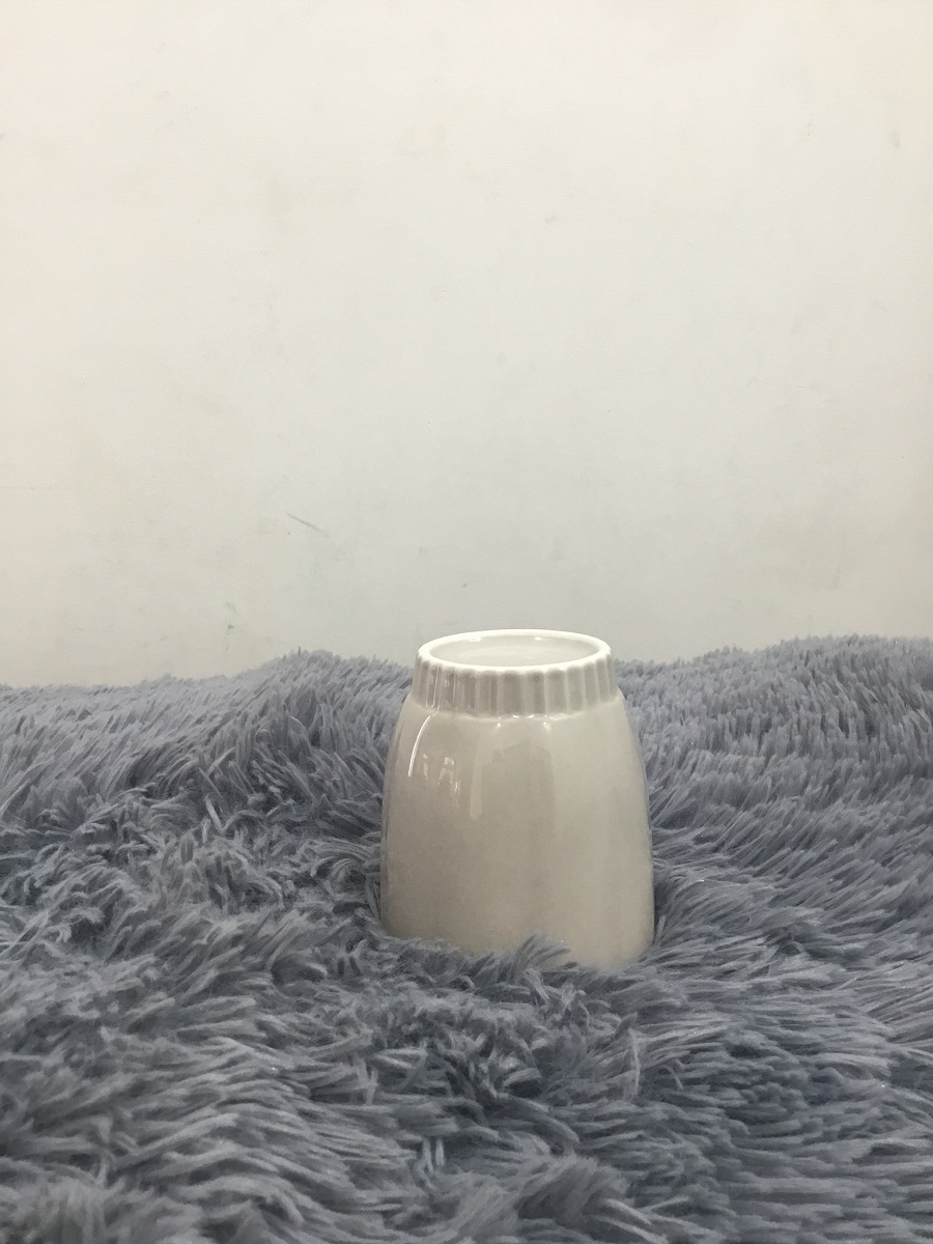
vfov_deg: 58.4
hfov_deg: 45.4
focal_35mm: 31
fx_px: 1114
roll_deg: +0.8
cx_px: 466
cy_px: 622
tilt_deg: -12.0
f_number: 2.4
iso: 80
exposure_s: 1/33
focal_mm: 3.3
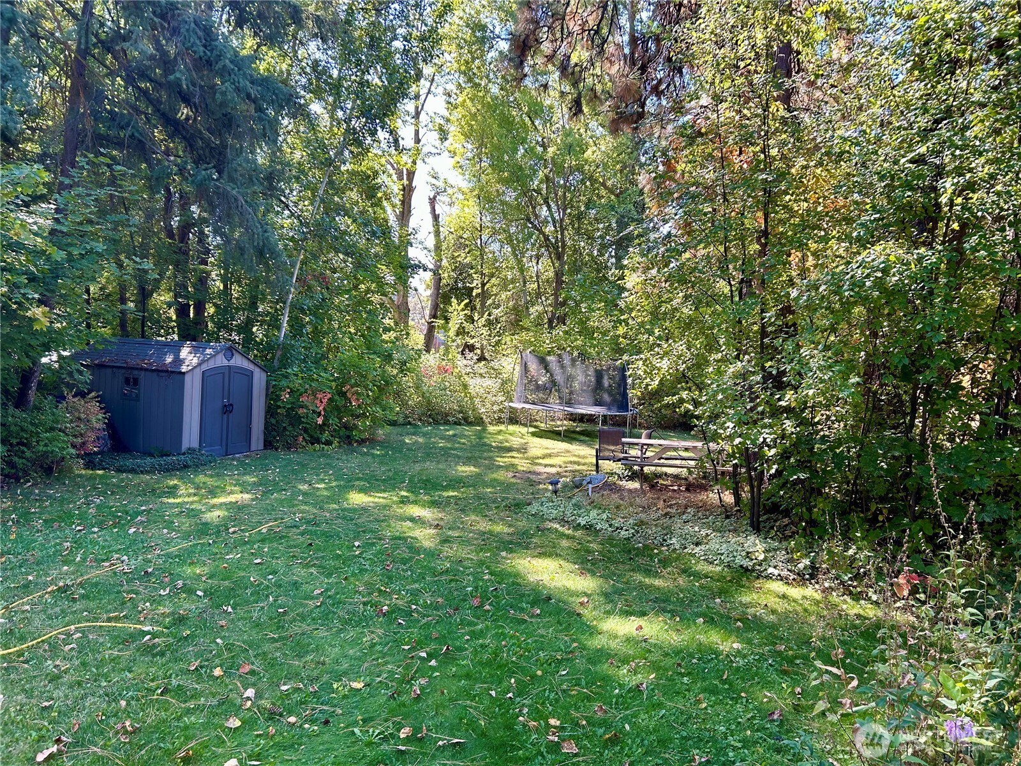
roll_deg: -3.7
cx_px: 510
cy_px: 383
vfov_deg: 53.1
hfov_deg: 67.3
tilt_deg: -0.8
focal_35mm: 26
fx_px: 767
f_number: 1.5
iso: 40
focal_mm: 5.7
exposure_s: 1/182
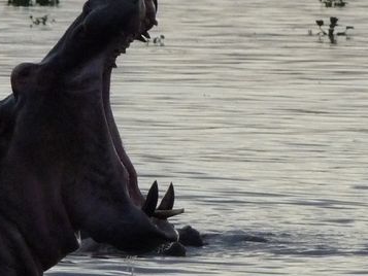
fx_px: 8199
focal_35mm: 771
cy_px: 82
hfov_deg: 2.6
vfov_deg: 1.9
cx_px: 74
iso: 400
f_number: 4.9
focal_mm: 44
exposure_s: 1/500
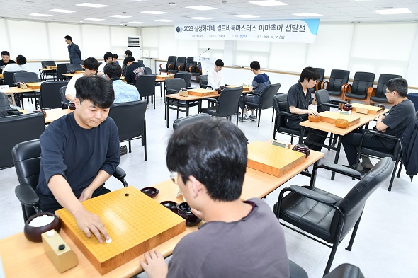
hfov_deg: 73.8
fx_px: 279
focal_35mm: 24
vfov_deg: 53.1
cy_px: 139
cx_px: 209
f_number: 4.5
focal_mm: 24
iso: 800
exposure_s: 1/100
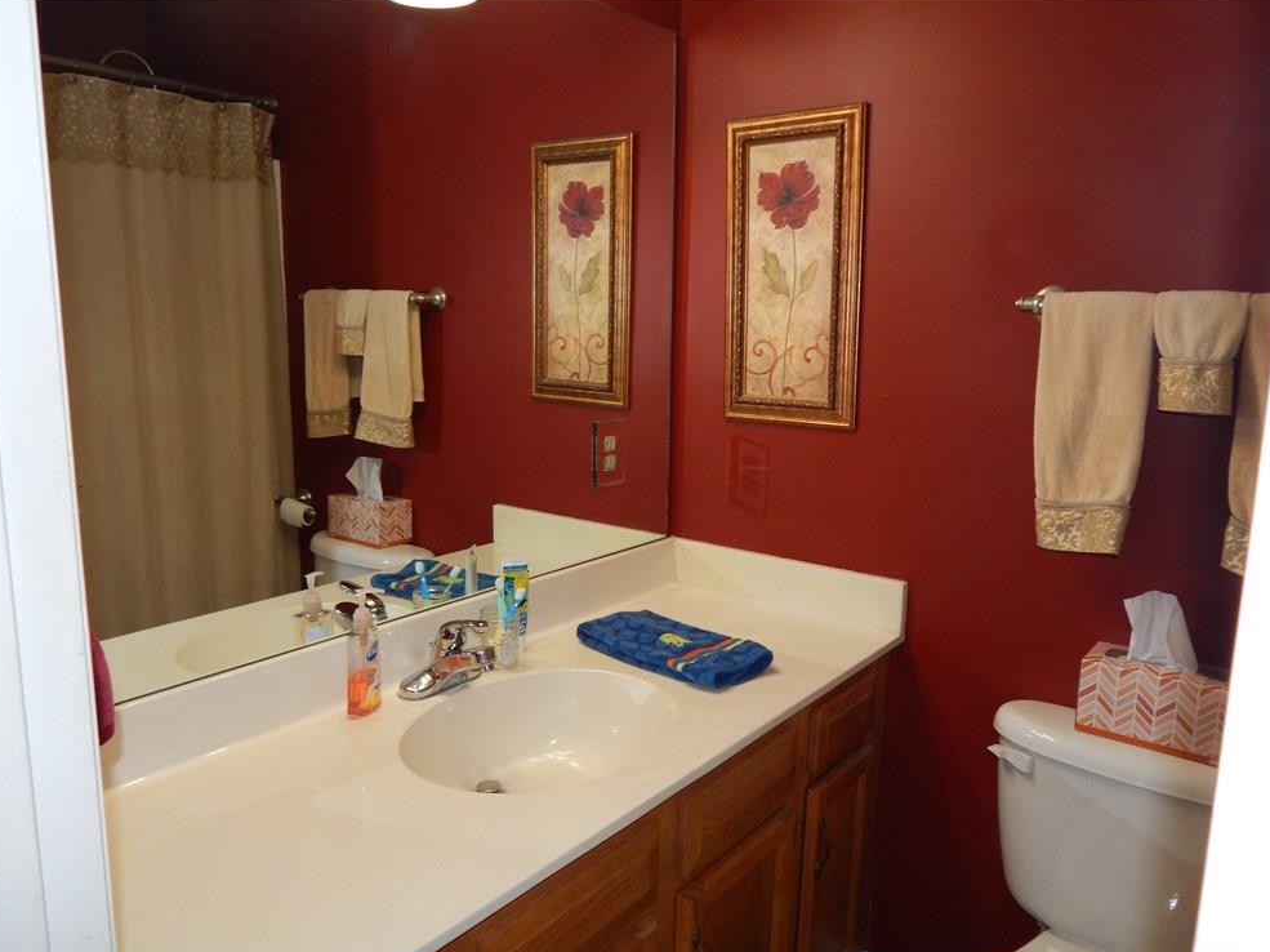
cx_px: 641
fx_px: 954
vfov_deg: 53.0
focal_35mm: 26
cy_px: 488
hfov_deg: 67.3
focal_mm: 4.5
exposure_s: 1/30
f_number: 3.1
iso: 200
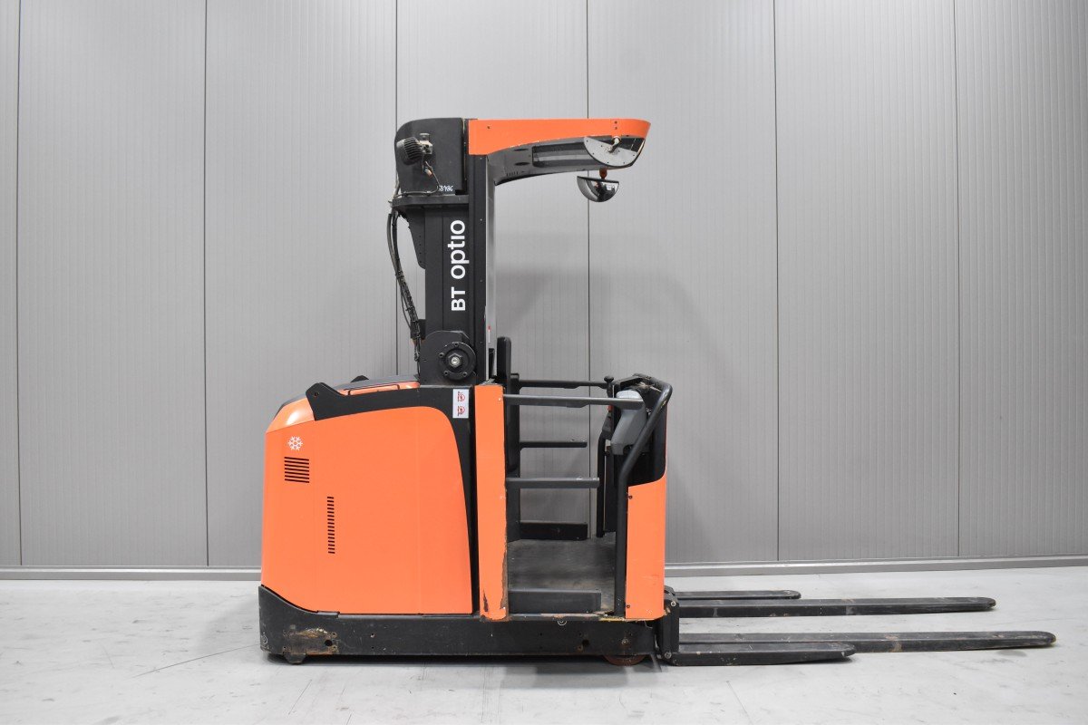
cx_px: 544
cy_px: 362
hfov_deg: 59.5
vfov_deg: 41.7
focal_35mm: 32
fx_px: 952
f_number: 5
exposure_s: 1/30
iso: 1600
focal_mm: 21
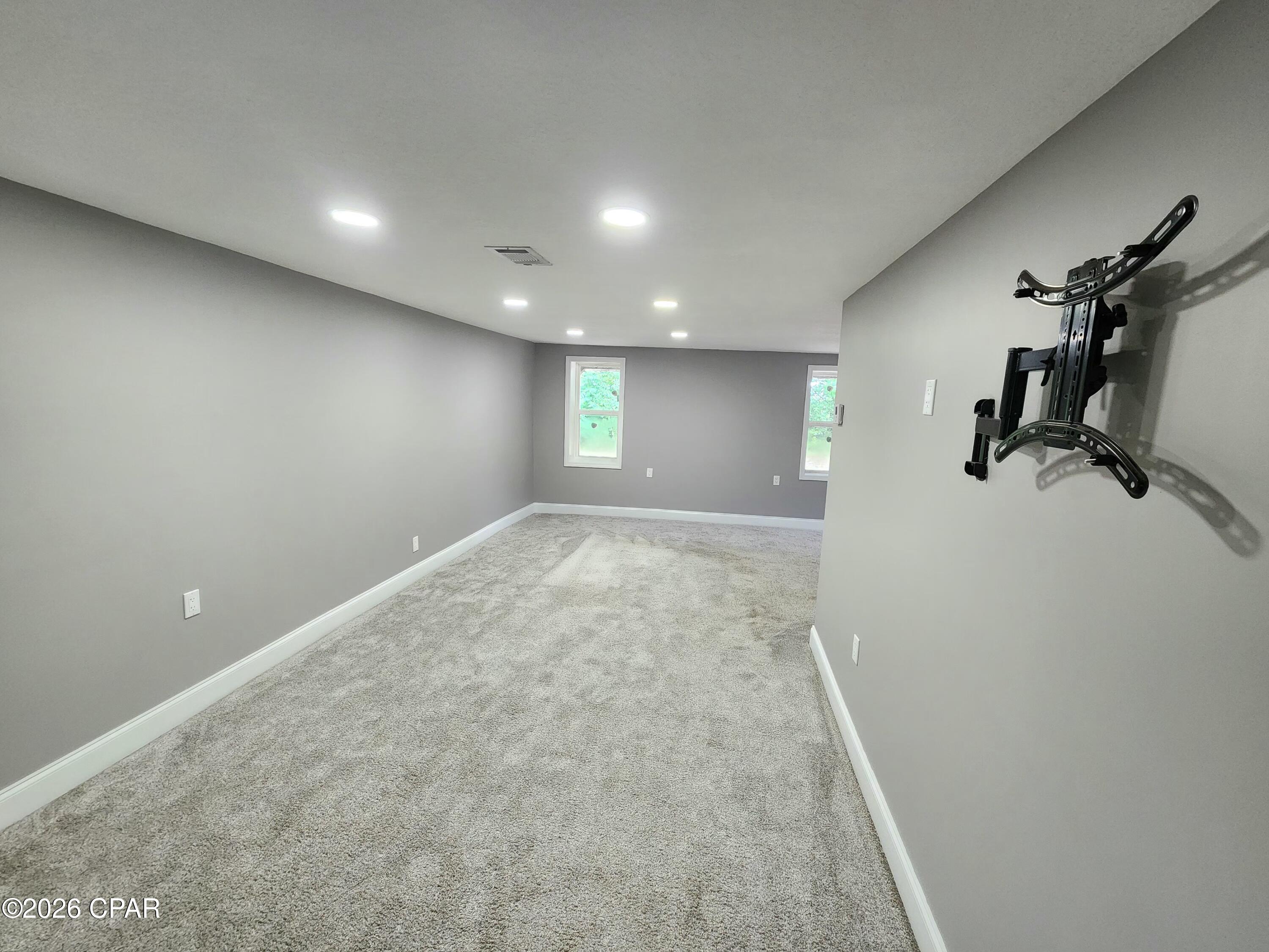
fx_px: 477
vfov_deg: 89.9
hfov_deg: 106.2
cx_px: 634
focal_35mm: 13
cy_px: 476
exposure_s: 1/60
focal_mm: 2.2
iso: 400
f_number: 2.2
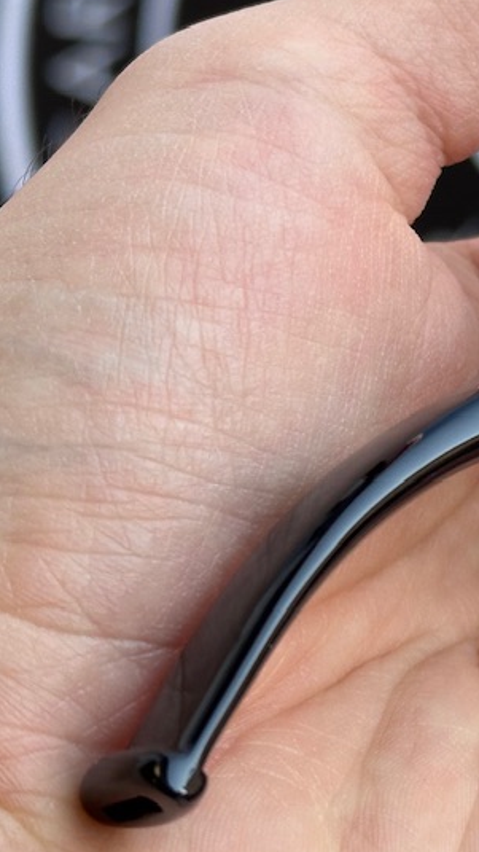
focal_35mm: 125
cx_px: 659
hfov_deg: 9.5
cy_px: 280
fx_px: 2822
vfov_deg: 17.1
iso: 64
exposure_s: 1/390
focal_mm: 6.86
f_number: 1.78
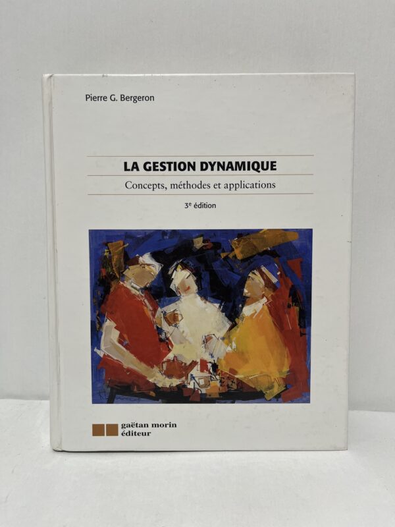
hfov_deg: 53.1
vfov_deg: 67.3
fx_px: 396
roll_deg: -1.3
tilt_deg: -10.2
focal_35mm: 26
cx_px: 198
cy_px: 264
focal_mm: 5.1
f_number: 1.6
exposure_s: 1/100
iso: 125
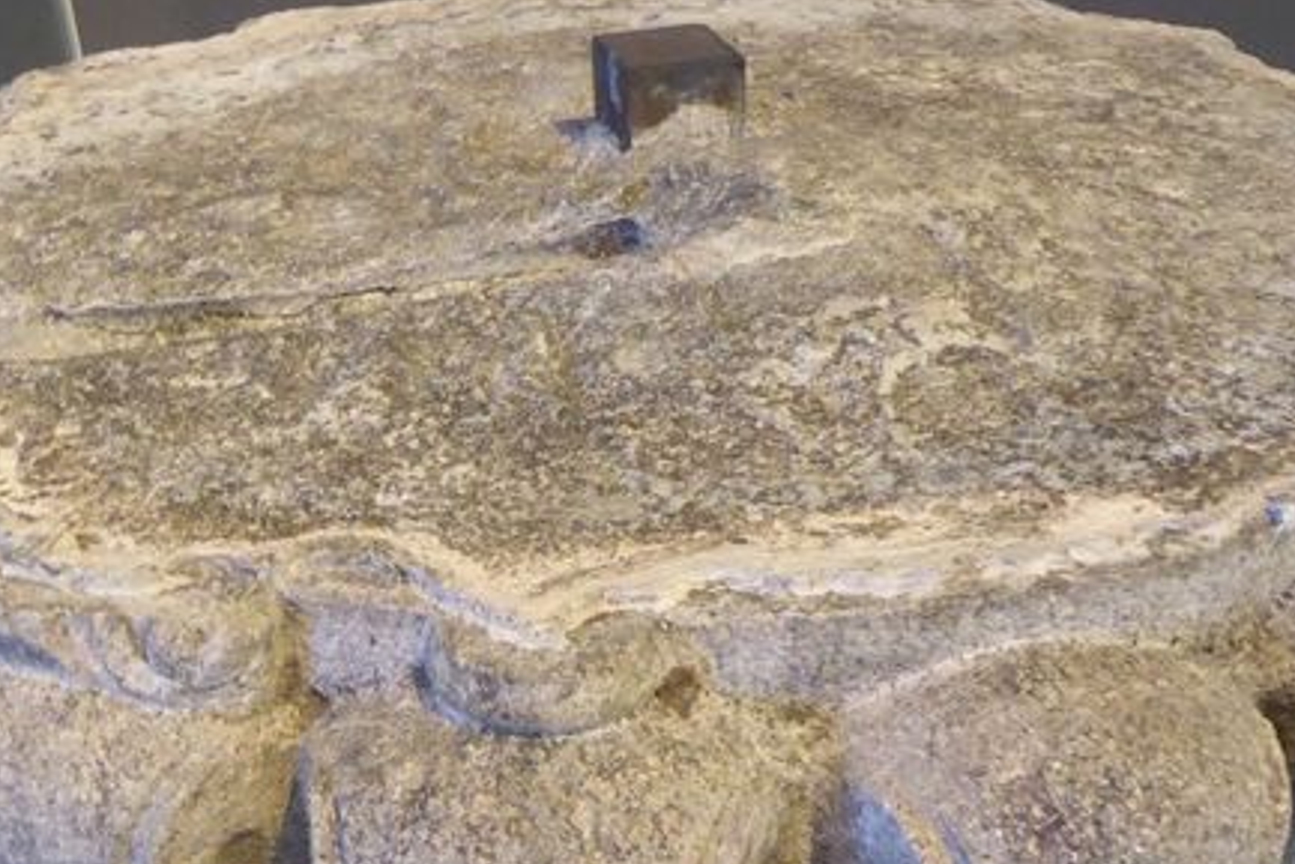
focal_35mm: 48
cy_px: 795
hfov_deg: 41.1
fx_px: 1727
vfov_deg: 27.0
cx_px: 682
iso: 800
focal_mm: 4.3
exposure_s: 1/4
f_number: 3.3
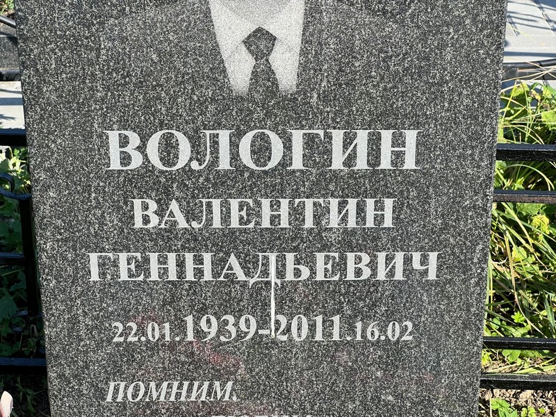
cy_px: 208
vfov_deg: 19.1
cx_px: 278
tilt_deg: -25.8
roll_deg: -0.4
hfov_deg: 25.3
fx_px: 1237
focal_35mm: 77
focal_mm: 9
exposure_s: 1/264
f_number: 2.8
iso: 32
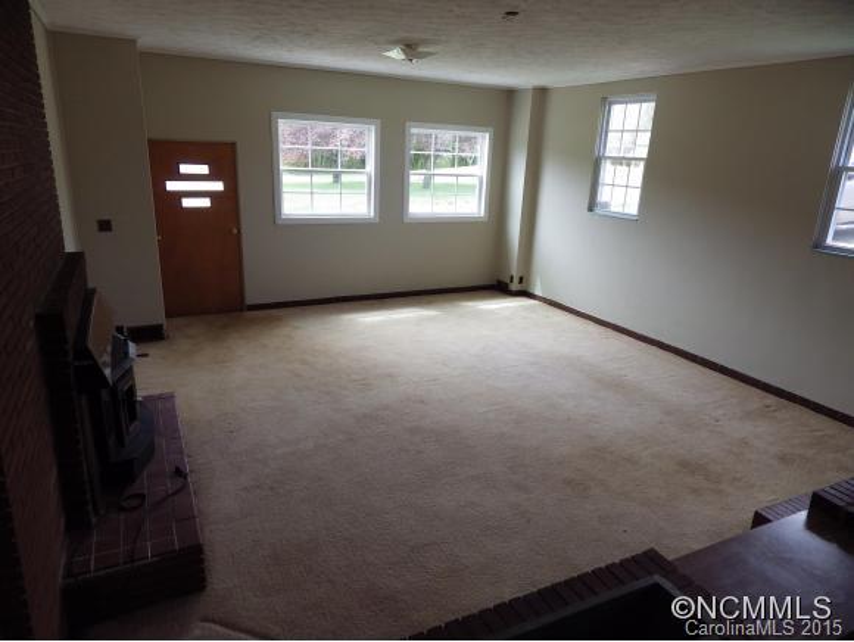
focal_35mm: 22
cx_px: 427
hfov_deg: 76.3
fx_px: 543
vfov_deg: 61.2
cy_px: 321
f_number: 3.1
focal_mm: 4
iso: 100
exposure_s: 1/80
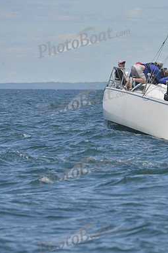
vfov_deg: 5.7
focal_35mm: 362
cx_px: 165
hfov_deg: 3.8
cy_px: 126
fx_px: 2538
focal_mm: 240
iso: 280
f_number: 9
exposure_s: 1/800
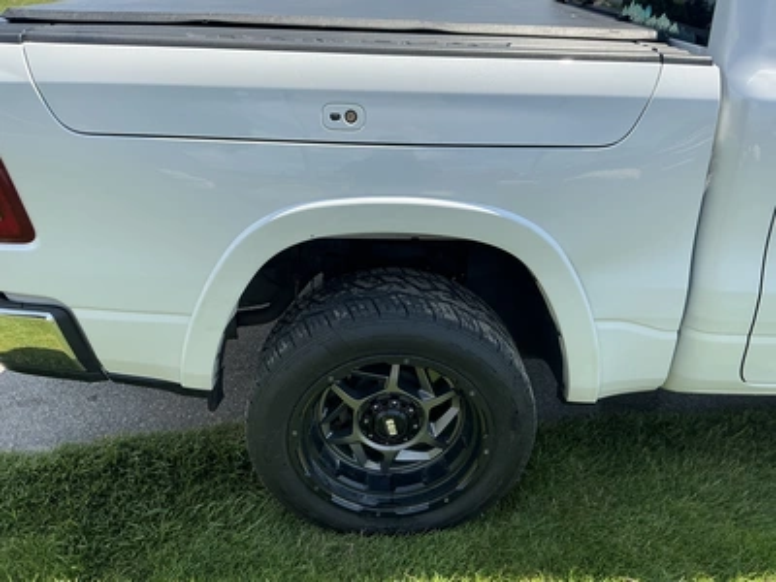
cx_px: 388
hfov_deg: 63.4
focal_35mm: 28
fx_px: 628
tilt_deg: -25.1
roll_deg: -1.6
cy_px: 291
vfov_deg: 49.7
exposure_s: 1/1055
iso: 25
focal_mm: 3
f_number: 1.8
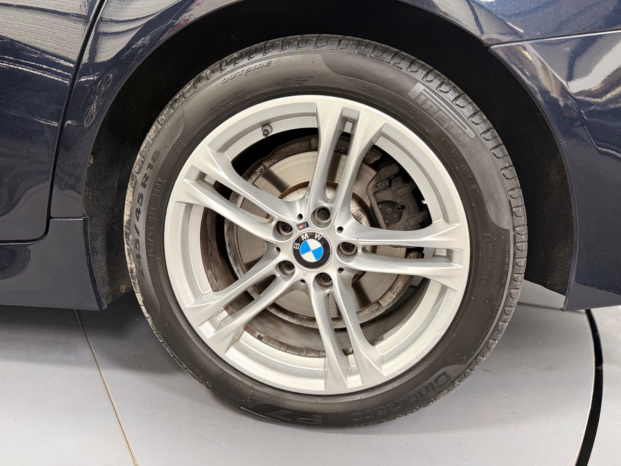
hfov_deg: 71.6
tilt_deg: -16.1
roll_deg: -0.6
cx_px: 310
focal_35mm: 24
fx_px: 431
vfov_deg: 56.8
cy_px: 233
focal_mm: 6.76
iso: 250
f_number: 1.78
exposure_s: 1/50
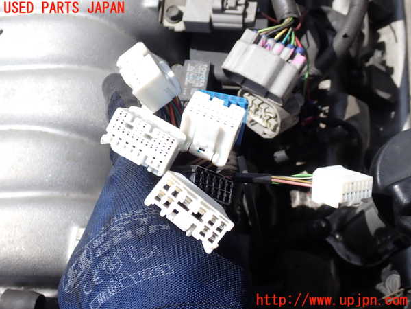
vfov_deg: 35.1
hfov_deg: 45.8
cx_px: 206
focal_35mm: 41
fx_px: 487
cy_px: 154
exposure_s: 1/640
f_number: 4
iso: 100
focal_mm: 7.31
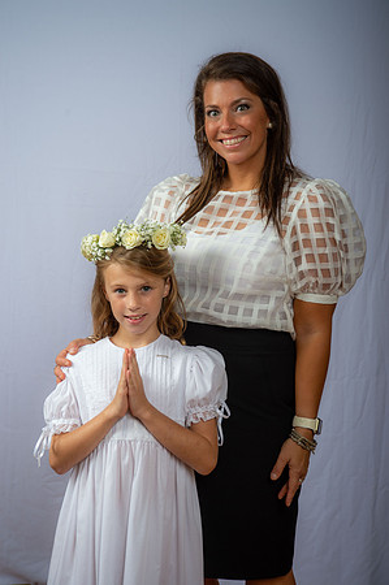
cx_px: 194
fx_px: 1007
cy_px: 292
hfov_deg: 21.9
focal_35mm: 62
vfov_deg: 32.4
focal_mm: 62
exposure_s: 1/200
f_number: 6.3
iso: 250
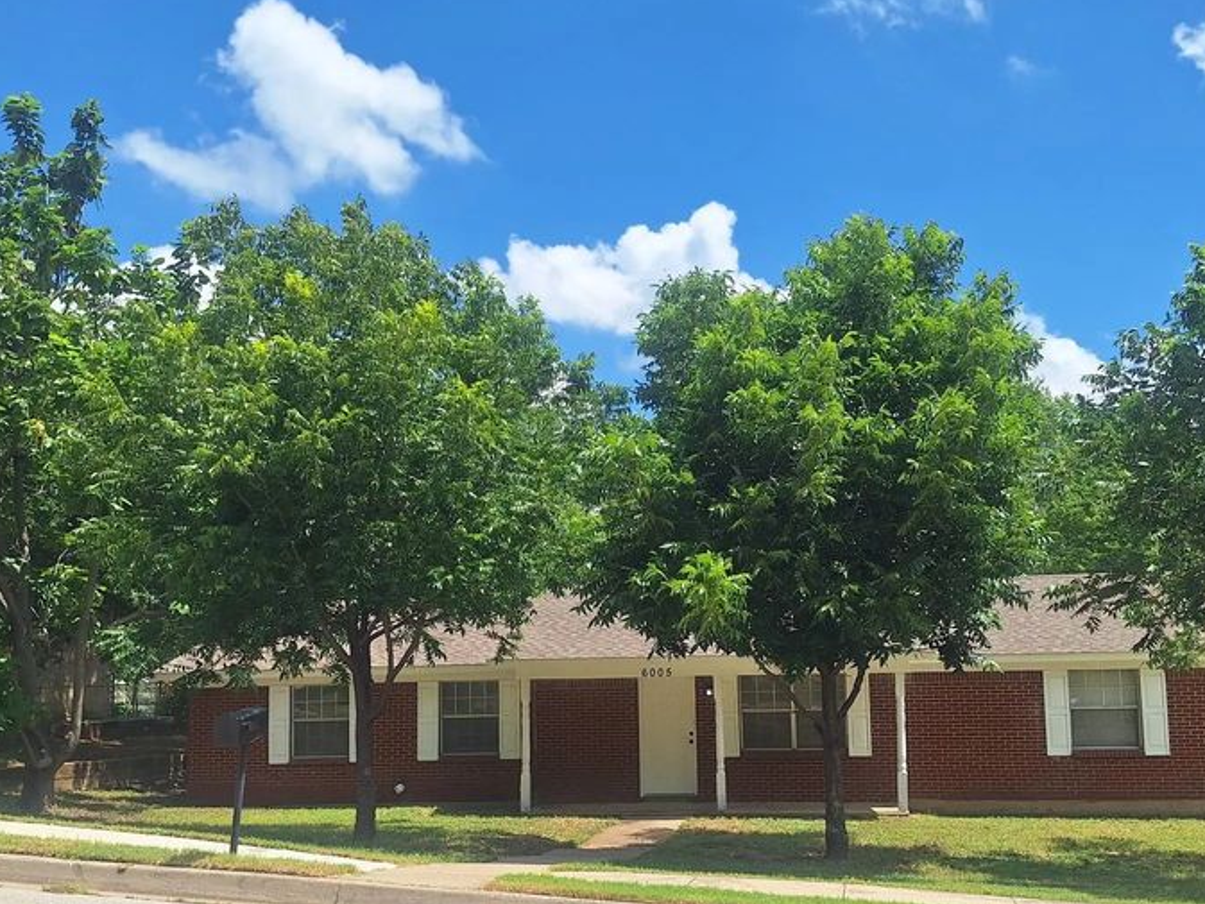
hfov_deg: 52.6
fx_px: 1219
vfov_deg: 40.4
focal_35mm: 35
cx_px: 652
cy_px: 562
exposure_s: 1/3509
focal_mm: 5.54
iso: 40
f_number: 1.8
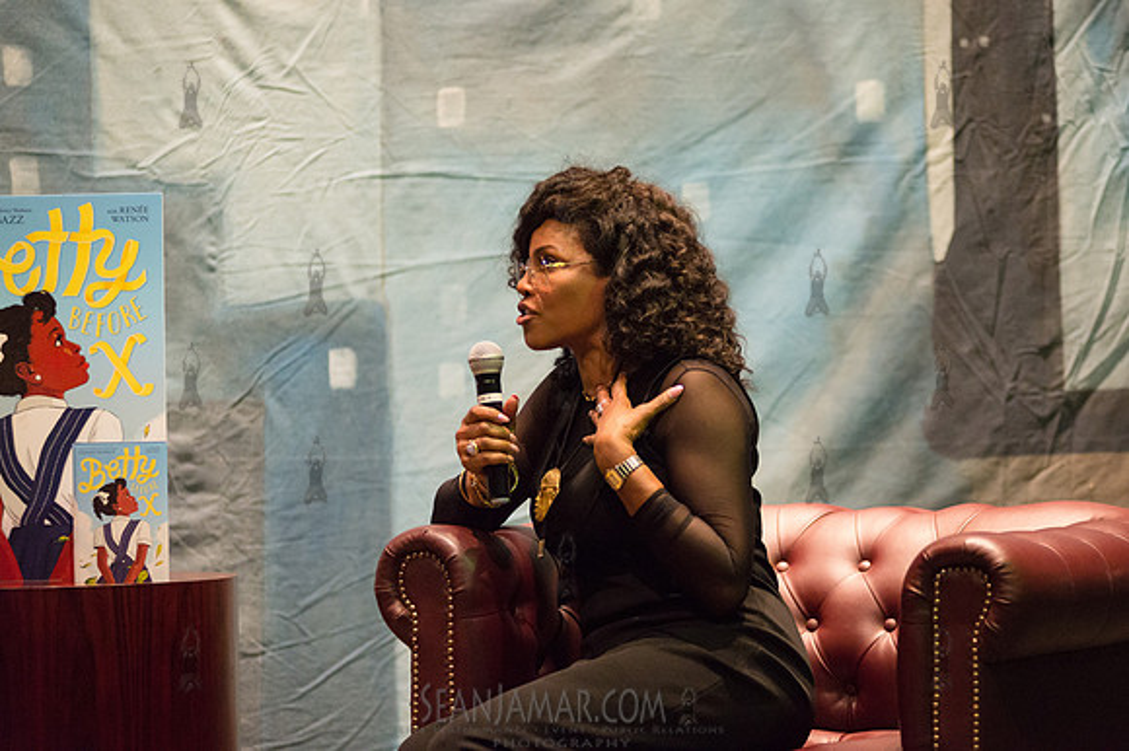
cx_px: 615
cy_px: 341
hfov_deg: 15.1
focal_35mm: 136
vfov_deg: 10.1
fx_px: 4268
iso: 4000
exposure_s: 1/250
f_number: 2.8
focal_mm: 125
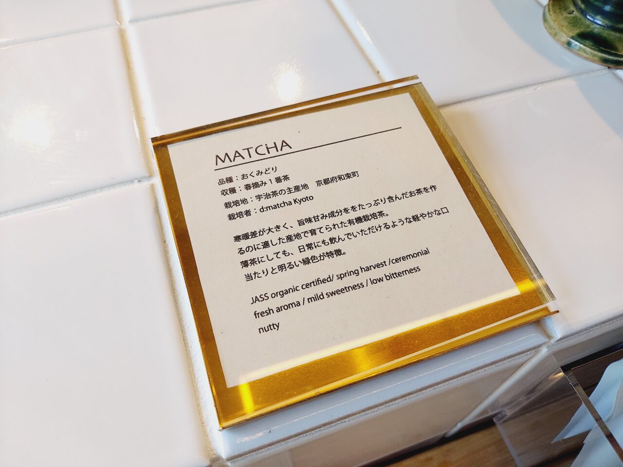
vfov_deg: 54.9
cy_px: 234
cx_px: 312
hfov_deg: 69.4
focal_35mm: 25
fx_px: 450
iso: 50
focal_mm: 4.6
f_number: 2
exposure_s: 1/100
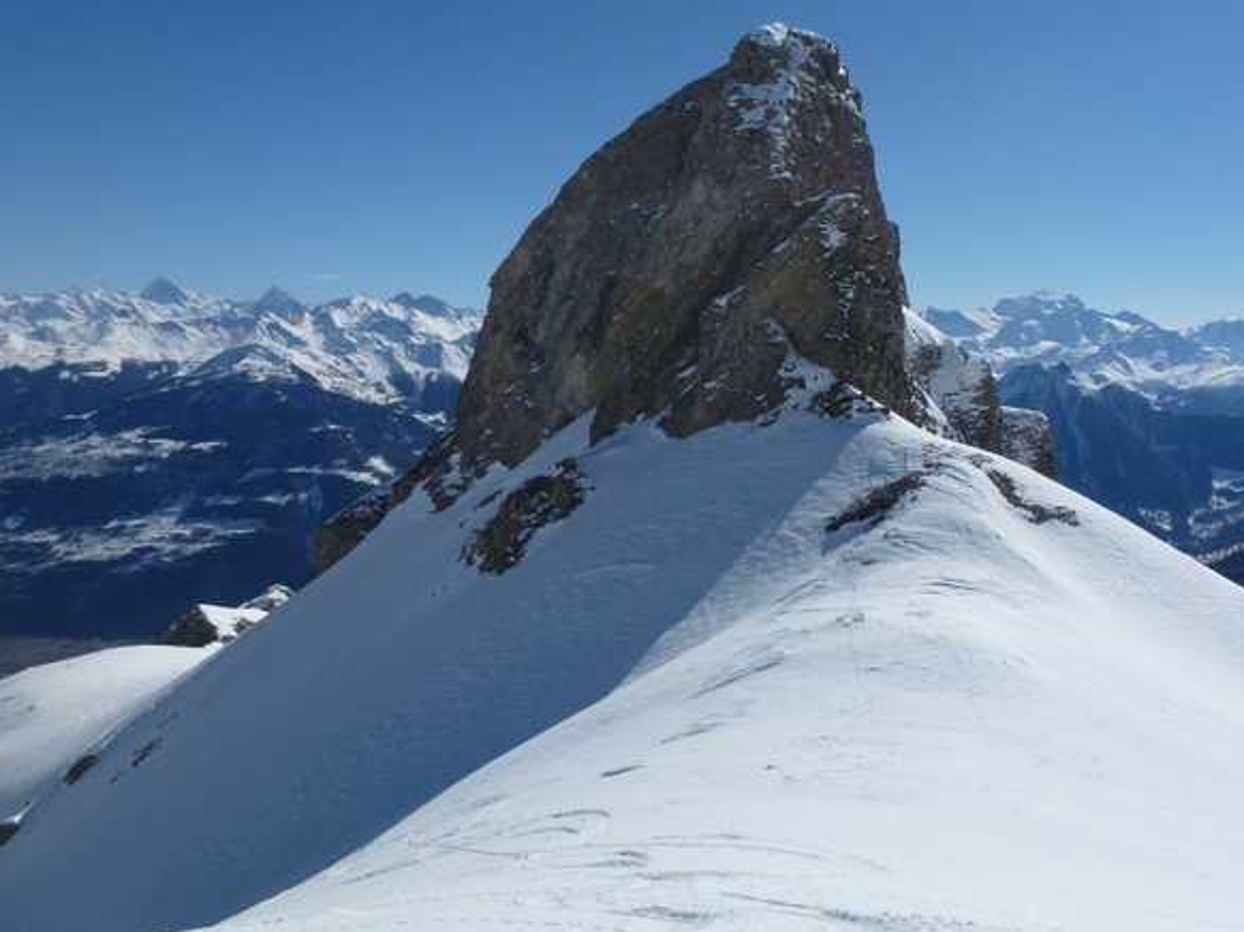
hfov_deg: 54.5
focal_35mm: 33
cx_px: 802
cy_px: 297
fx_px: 1185
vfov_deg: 42.2
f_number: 4.5
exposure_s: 1/2000
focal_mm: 4.3
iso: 100
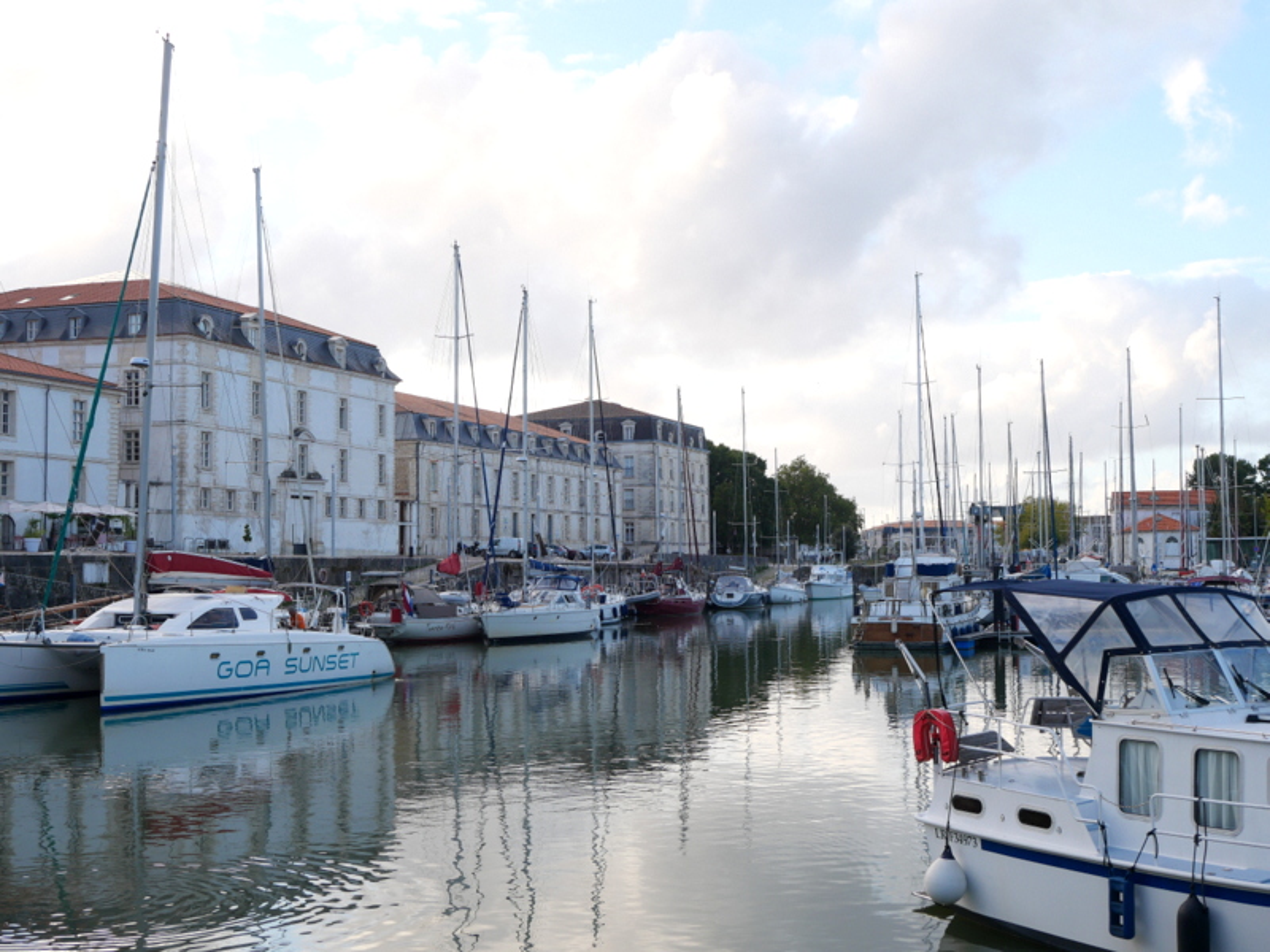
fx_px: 1614
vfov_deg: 32.9
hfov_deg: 42.9
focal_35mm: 44
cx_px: 635
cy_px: 476
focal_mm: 22
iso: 200
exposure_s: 1/200
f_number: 6.3
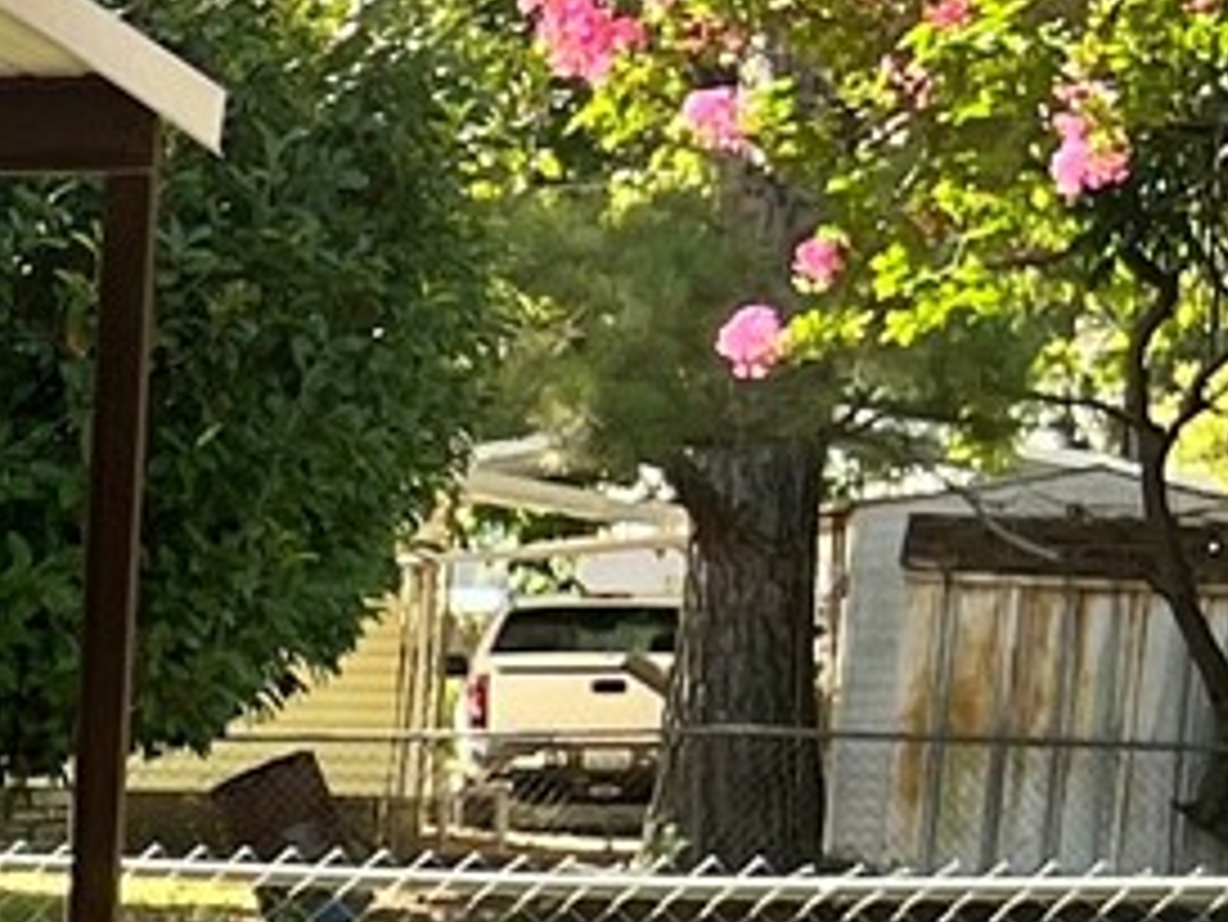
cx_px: -2002
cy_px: 1354
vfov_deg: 7.5
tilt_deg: -7.2
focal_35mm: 195
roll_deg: -0.1
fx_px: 6921
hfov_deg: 8.9
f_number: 1.5
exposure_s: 1/561
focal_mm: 5.7
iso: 50
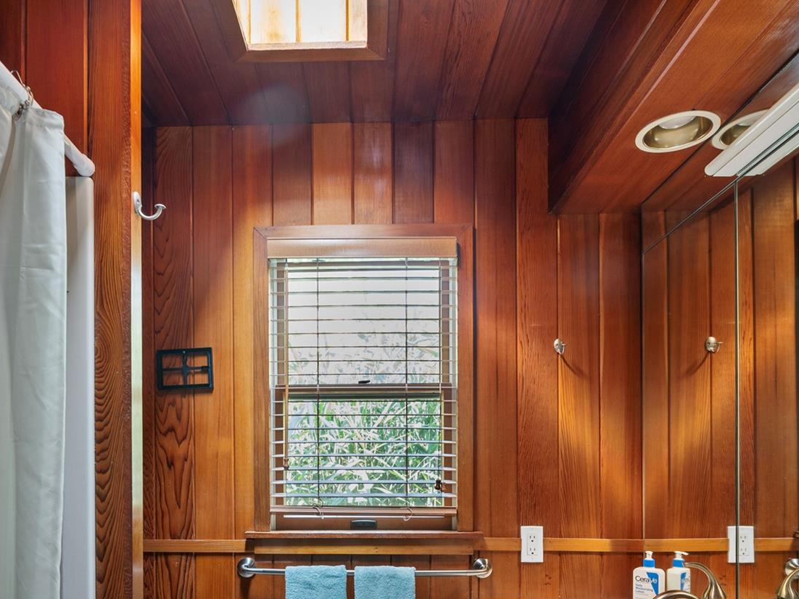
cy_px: 482
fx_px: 577
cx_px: 349
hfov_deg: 69.1
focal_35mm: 25
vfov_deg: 51.4
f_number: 7.1
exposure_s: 1/4
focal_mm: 14
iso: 320
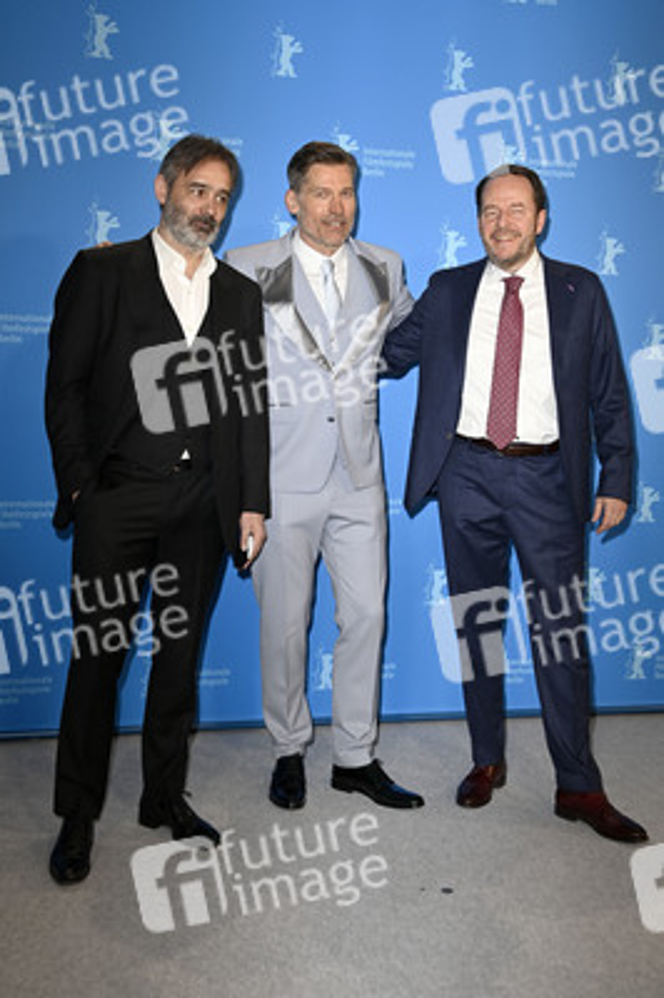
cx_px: 332
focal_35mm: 42
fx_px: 1164
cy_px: 499
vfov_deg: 46.4
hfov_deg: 31.8
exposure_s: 1/250
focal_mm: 42
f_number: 5.6
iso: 800
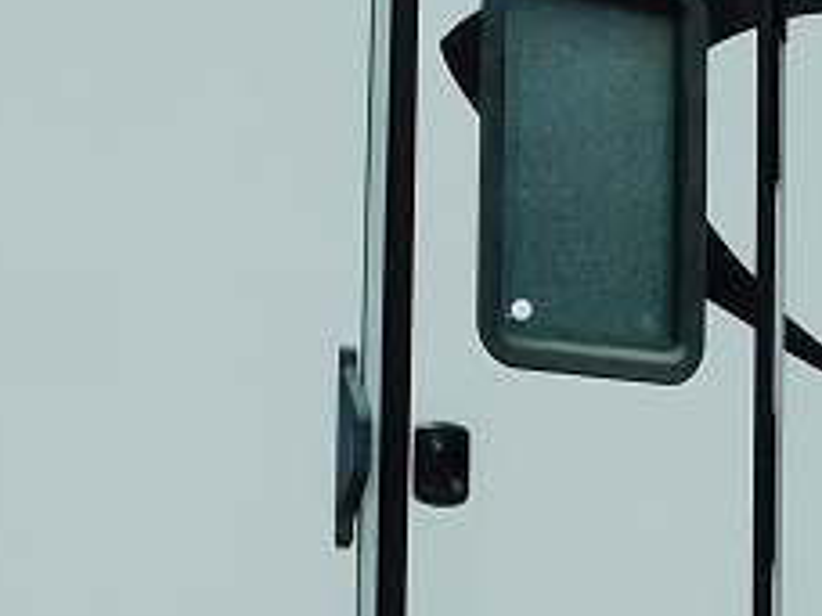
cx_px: 854
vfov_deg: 14.5
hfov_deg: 18.8
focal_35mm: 101
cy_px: 555
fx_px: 2398
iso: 125
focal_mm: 4
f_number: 6
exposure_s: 1/800
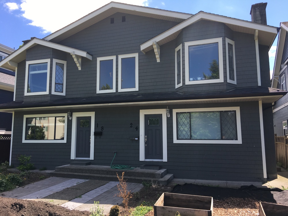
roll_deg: -0.3
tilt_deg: +8.9
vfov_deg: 48.2
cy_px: 108
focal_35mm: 29
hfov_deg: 61.7
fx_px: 241
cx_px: 144
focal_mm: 4.15
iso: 25
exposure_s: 1/569
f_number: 2.2
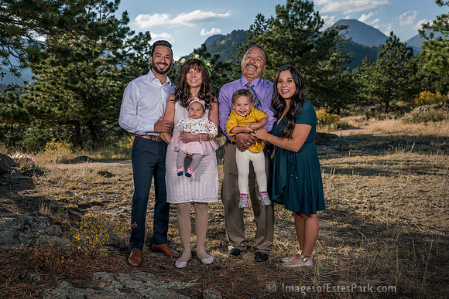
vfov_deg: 37.9
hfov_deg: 54.4
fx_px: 437
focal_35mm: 35
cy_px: 150
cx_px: 224
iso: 160
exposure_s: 1/2500
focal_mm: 35
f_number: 3.5
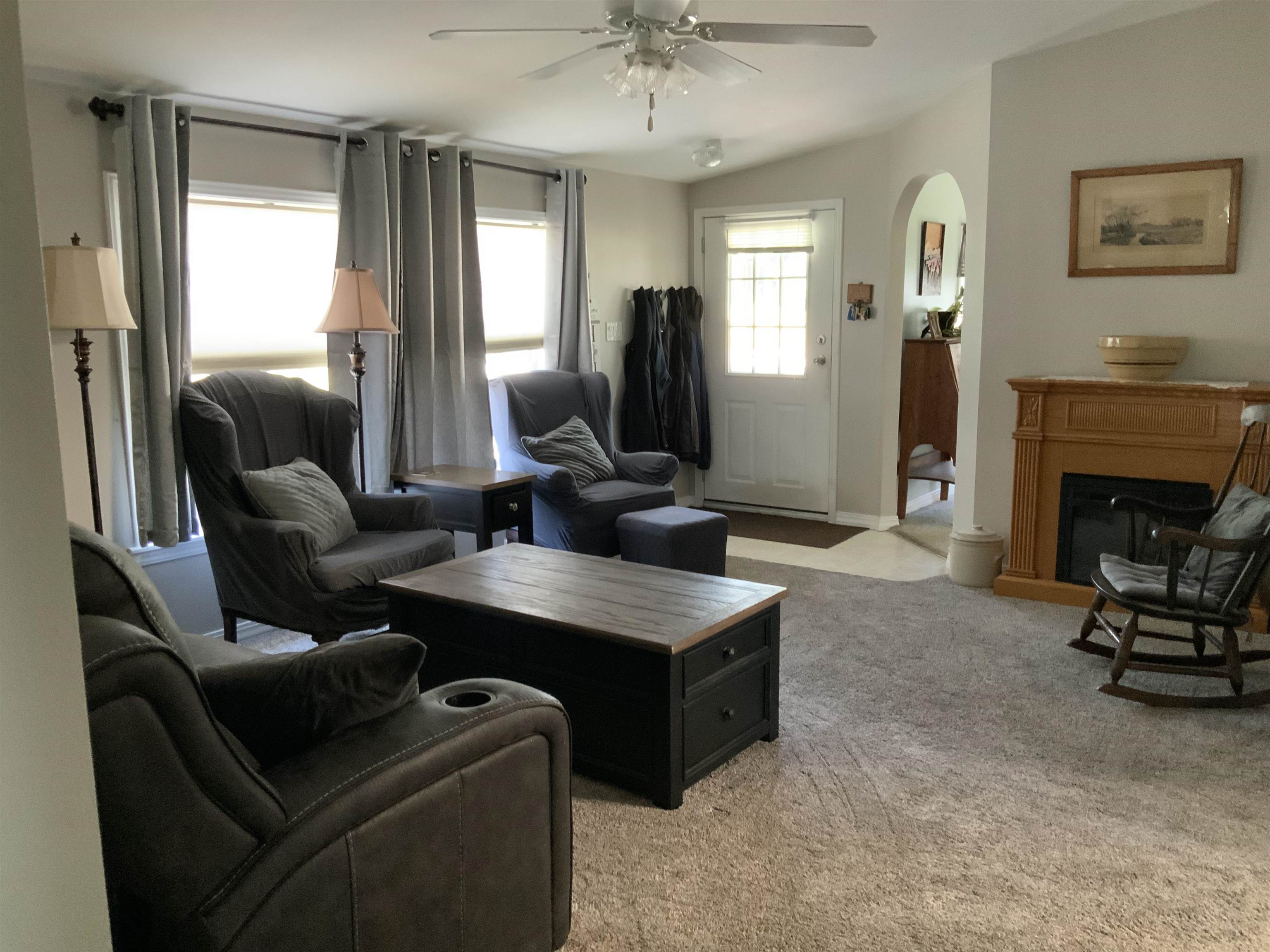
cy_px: 476
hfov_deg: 61.7
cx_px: 635
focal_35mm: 29
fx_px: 1064
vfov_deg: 48.2
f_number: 1.8
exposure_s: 1/48
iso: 320
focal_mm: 3
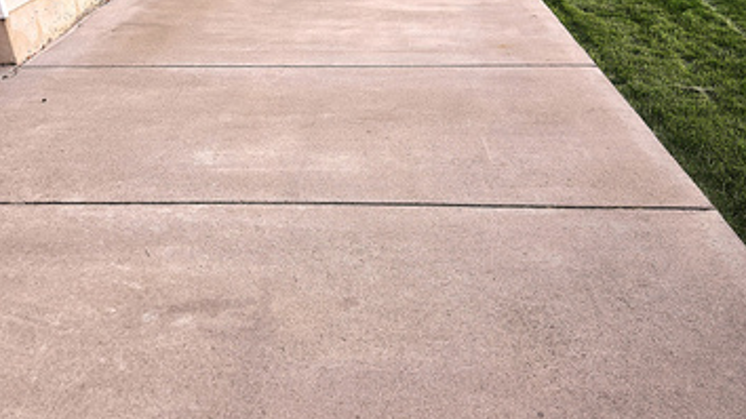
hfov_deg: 58.0
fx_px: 672
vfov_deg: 34.5
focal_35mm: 34
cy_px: 160
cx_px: 371
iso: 64
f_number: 1.8
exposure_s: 1/120
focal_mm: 5.4
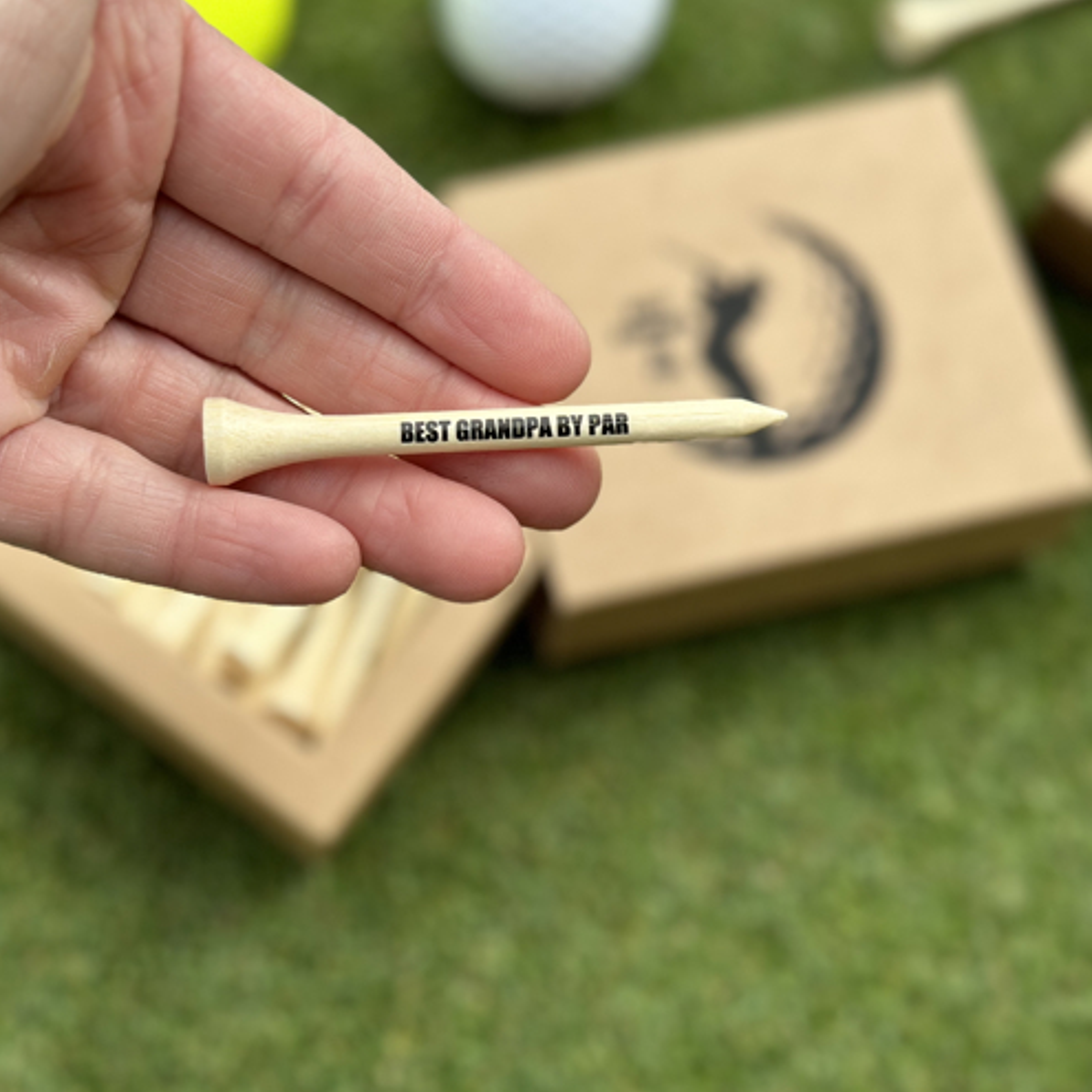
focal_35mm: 60
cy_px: 535
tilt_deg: -70.6
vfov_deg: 28.6
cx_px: 322
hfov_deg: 28.3
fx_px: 2141
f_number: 1.78
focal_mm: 6.86
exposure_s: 1/1953
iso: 100
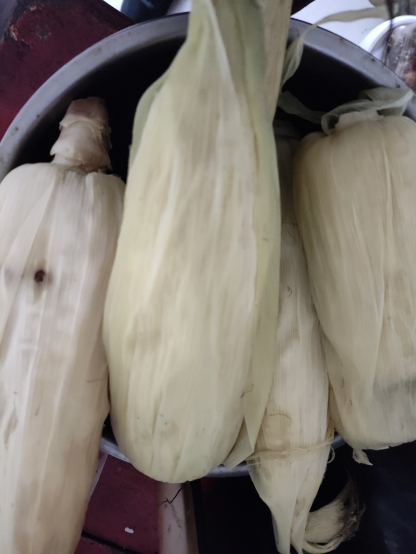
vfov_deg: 69.4
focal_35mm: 25
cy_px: 277
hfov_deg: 54.9
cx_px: 208
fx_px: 400
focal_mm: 4.71
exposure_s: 1/62.5
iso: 3722
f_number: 1.79
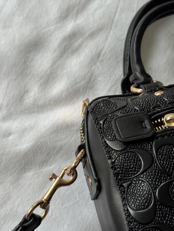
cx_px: 73
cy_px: 121
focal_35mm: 60
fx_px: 402
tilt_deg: -79.3
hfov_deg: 24.4
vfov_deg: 32.2
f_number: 1.78
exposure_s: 1/121
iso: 50
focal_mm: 6.76
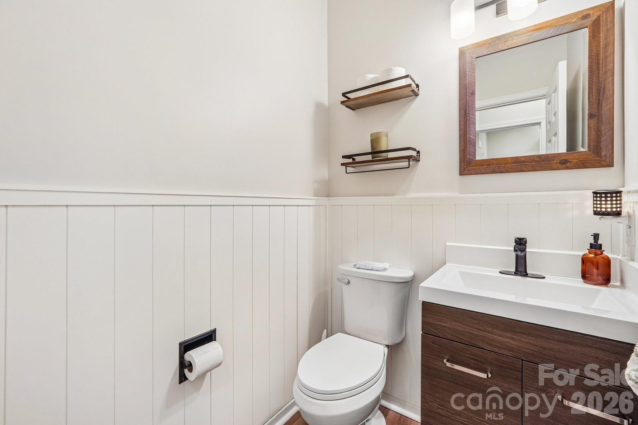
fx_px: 266
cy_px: 212
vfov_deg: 77.3
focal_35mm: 15
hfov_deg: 100.4
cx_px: 319
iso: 400
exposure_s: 1/8
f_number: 8
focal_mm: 10
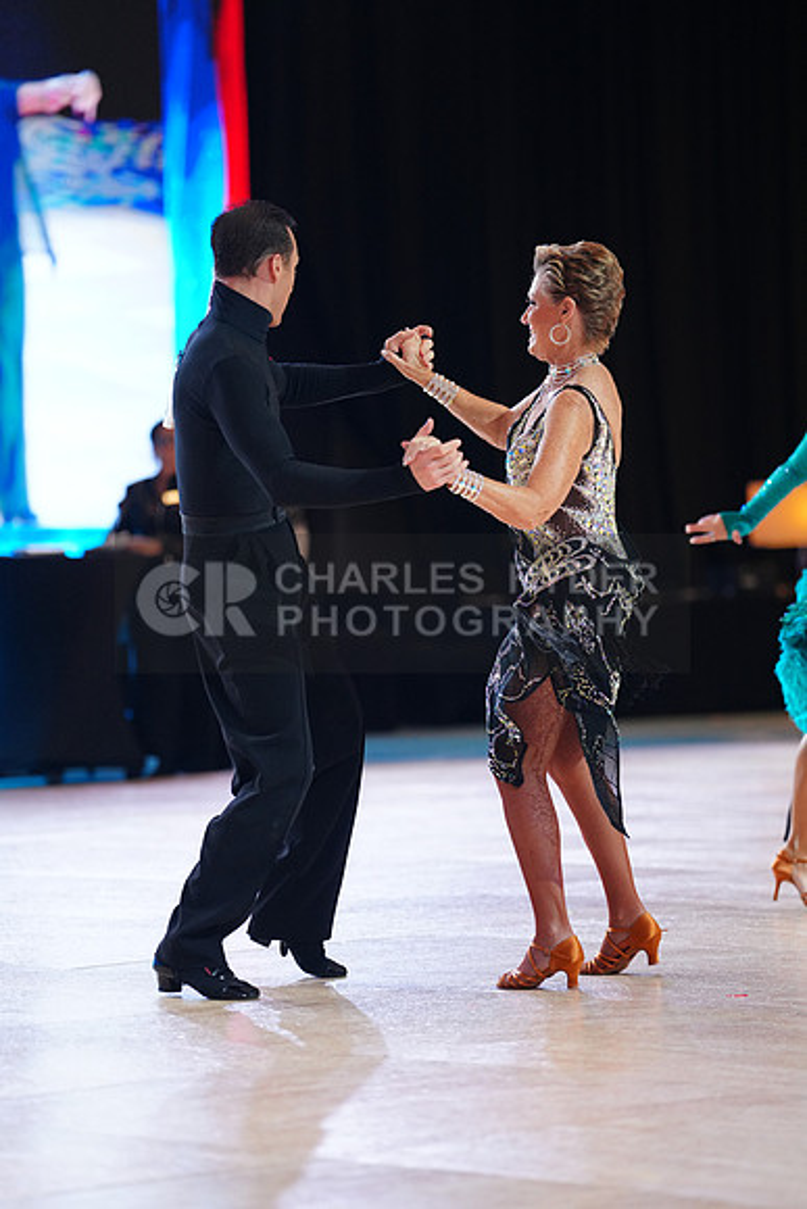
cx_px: 404
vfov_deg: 13.2
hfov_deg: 8.8
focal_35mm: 156
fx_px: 5242
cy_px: 604
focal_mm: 156
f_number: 2.8
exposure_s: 1/400
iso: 2000
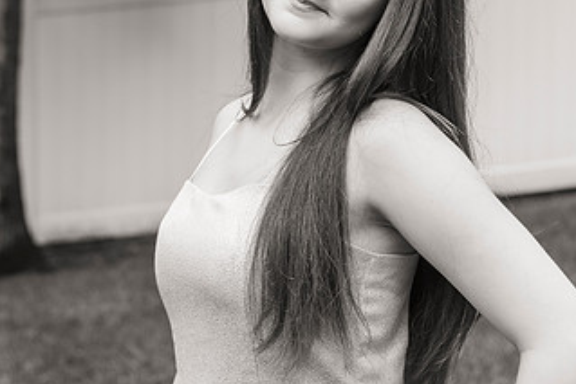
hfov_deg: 15.1
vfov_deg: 10.1
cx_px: 329
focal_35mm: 136
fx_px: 2177
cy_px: 71
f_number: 5.6
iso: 250
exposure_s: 1/160
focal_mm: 70
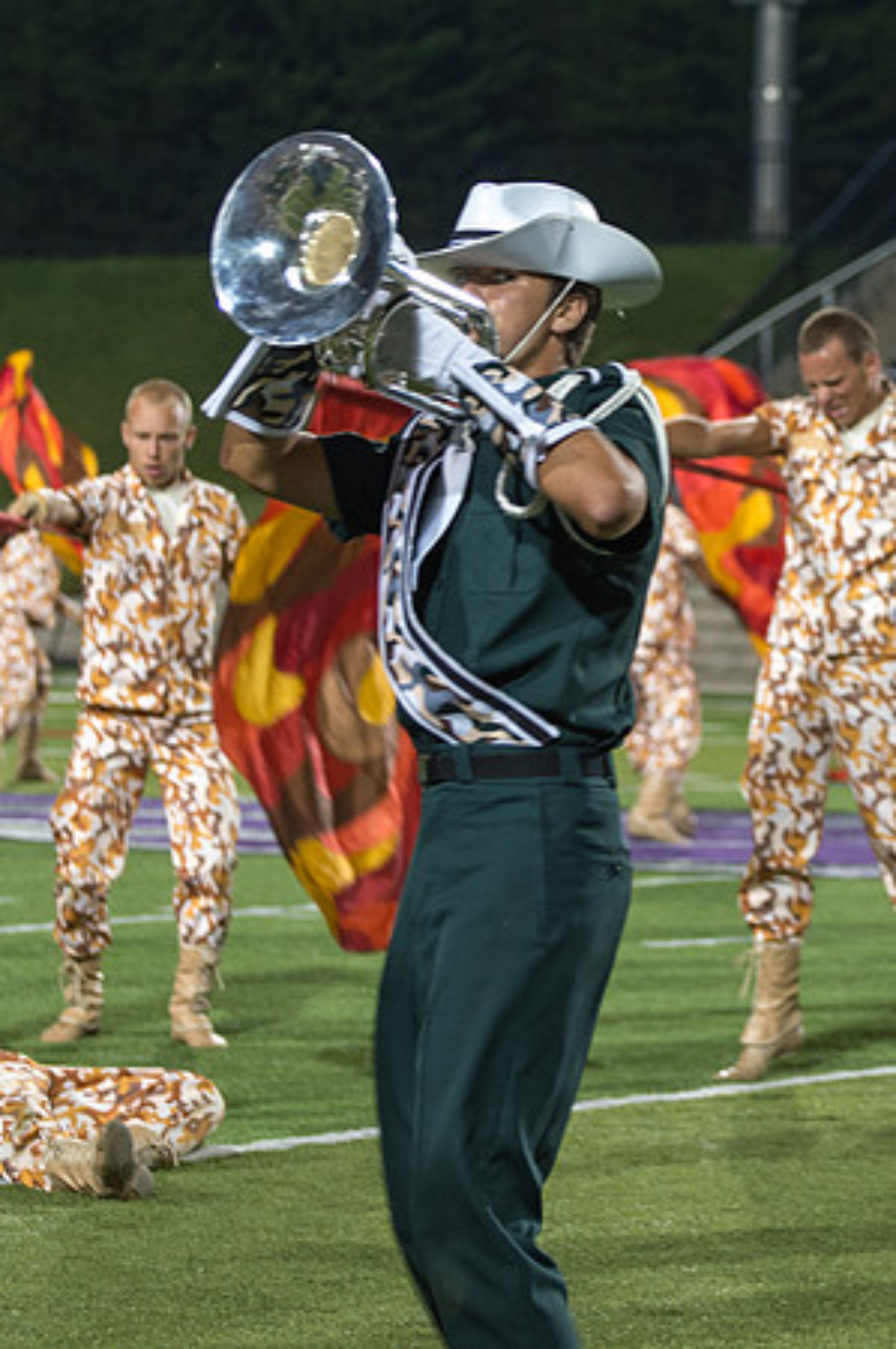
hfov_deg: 6.7
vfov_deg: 10.0
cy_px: 396
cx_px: 525
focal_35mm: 205
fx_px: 7662
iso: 1800
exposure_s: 1/160
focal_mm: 95
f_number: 4.5
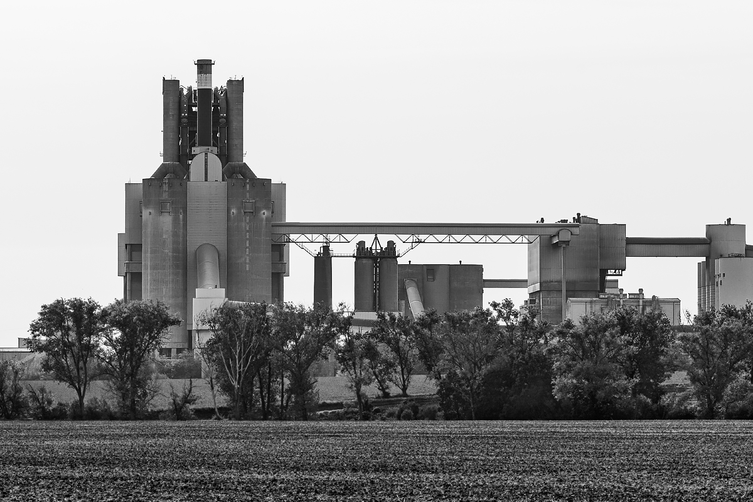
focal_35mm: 225
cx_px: 376
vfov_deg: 6.1
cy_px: 251
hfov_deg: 9.1
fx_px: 4706
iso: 400
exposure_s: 1/1250
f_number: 8
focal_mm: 150
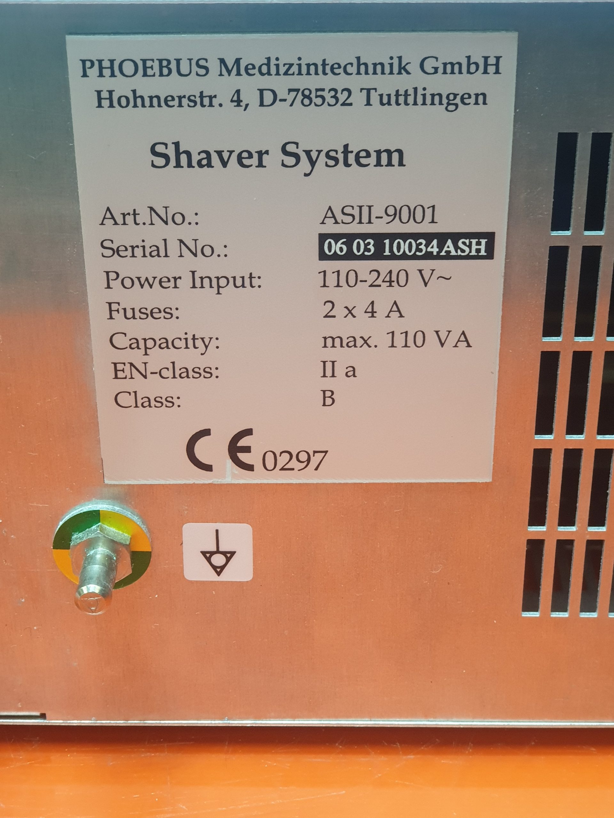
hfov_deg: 28.0
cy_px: 409
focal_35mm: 52
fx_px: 1230
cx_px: 307
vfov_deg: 36.8
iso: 250
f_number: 2.4
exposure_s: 1/33
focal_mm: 6
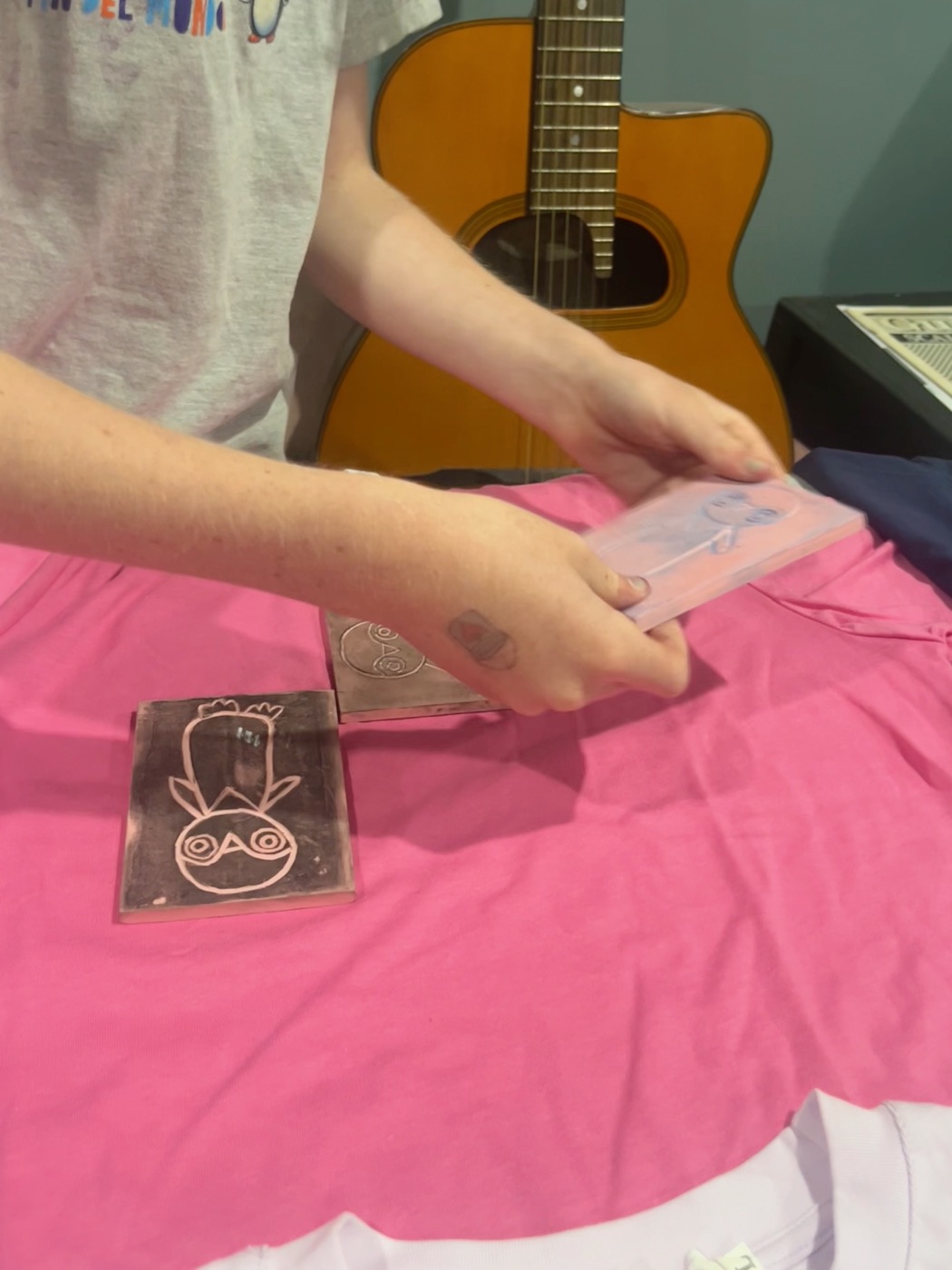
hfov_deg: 53.1
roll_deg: -6.3
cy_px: 635
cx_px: 476
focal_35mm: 26
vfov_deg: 67.3
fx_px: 953
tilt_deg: -38.4
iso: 400
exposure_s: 1/60
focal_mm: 5.1
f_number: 1.6
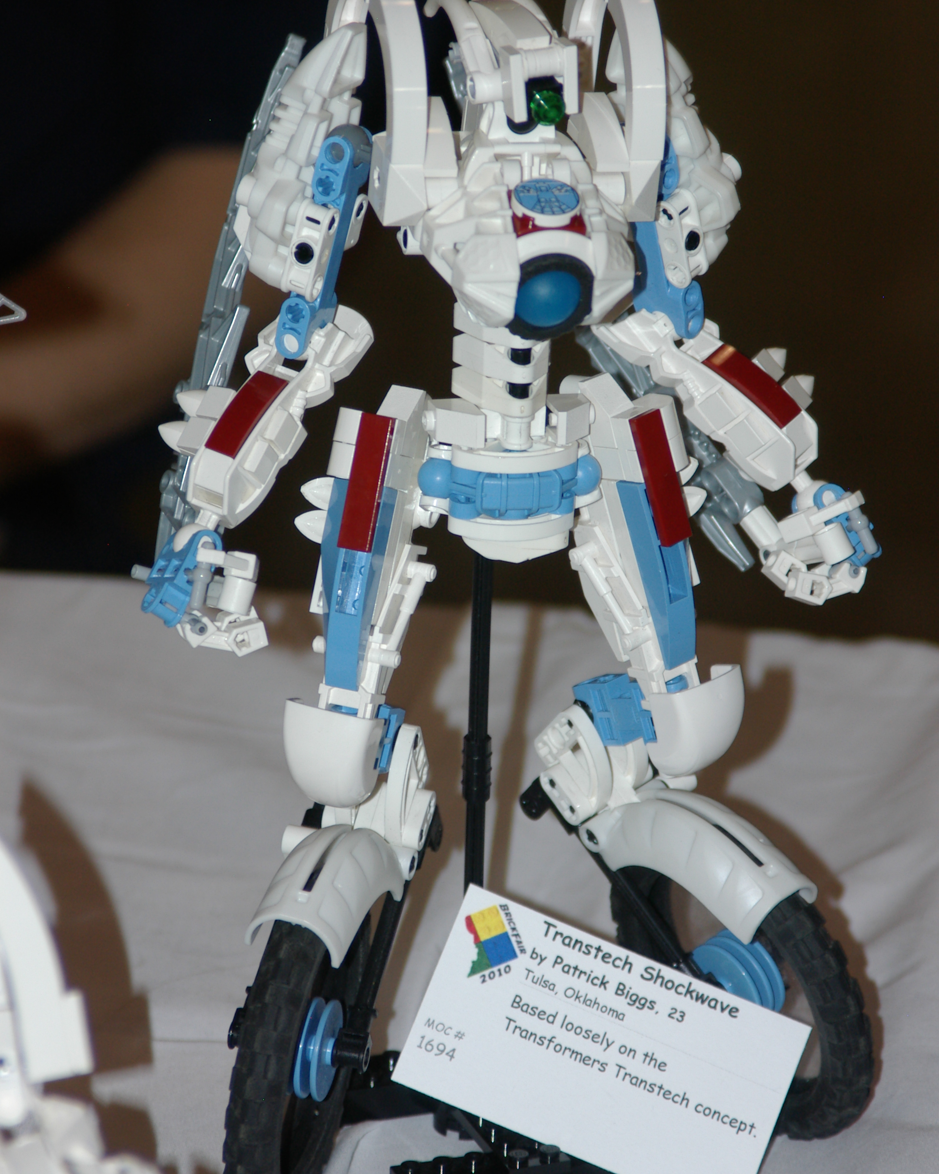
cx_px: 469
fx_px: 6357
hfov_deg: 8.4
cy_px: 550
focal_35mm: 183
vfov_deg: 10.5
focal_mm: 108
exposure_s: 1/125
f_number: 5.6
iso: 400
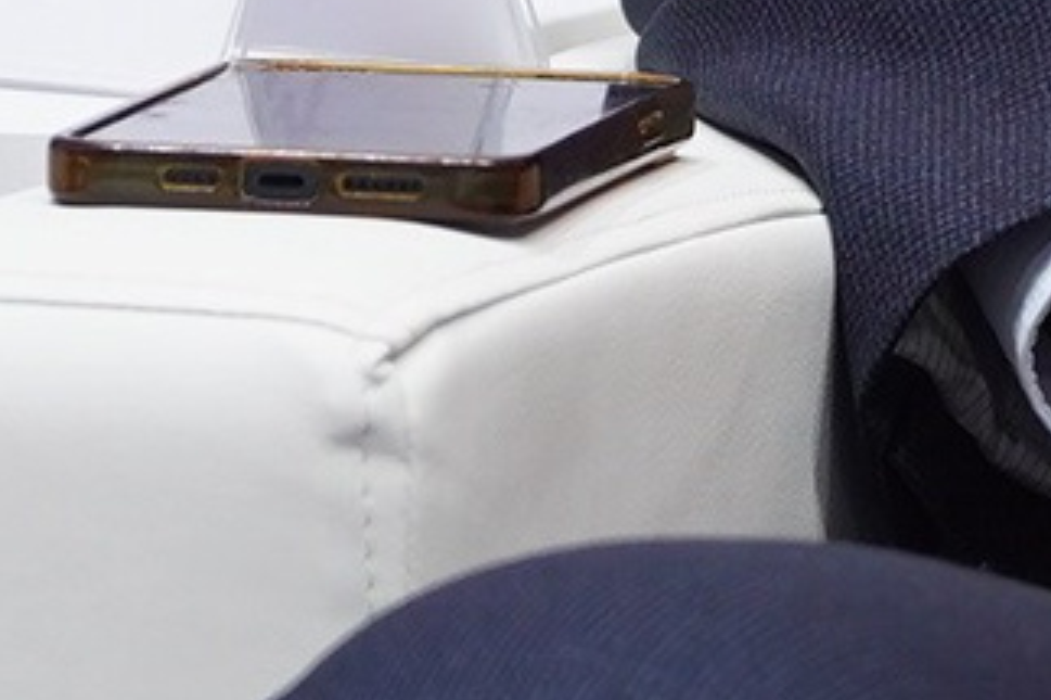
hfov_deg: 1.3
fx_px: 46277
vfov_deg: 0.9
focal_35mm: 1586
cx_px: 2330
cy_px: -1130
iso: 640
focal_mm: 200
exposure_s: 1/100
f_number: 3.5
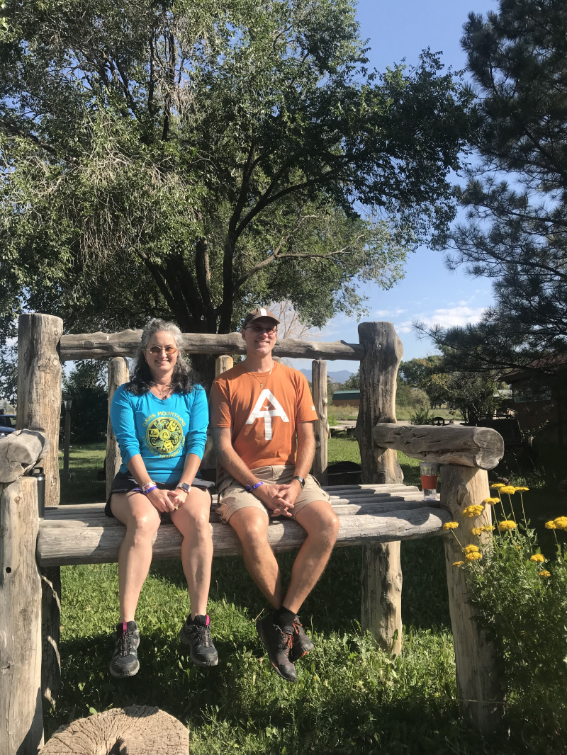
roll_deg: +1.0
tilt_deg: +5.5
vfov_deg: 63.4
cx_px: 284
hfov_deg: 49.8
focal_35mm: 28
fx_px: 611
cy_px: 378
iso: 20
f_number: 1.8
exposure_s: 1/1473
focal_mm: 3.99
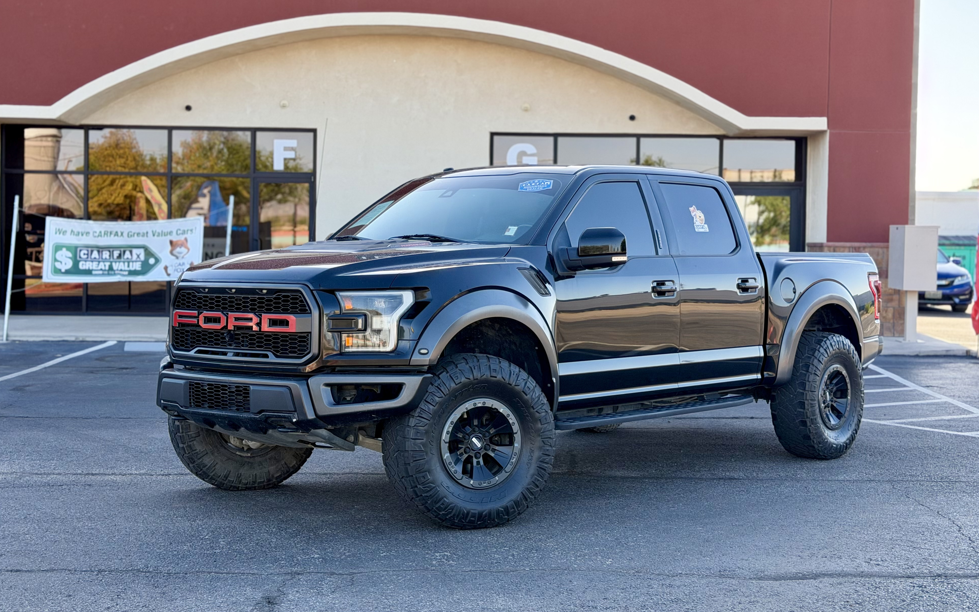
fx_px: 1414
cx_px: 479
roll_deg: -0.6
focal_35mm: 53
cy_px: 253
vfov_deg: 24.4
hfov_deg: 38.2
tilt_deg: -0.9
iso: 80
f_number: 1.78
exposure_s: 1/687
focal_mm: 6.76
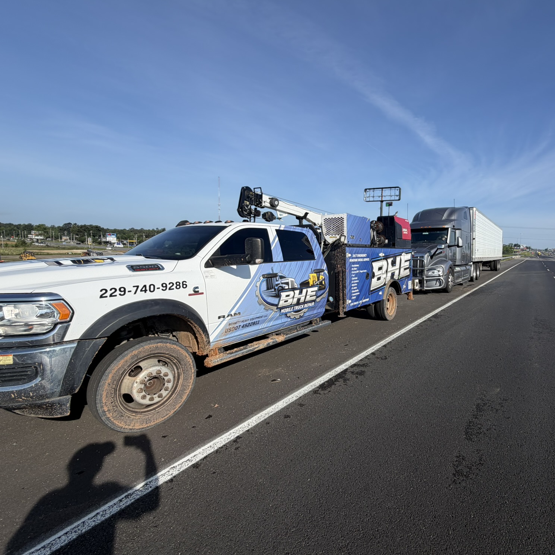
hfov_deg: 81.5
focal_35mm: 17
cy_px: 272
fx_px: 308
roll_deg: -1.8
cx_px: 364
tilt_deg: -4.7
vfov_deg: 84.0
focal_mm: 2.22
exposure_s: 1/970
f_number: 2.2
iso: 20
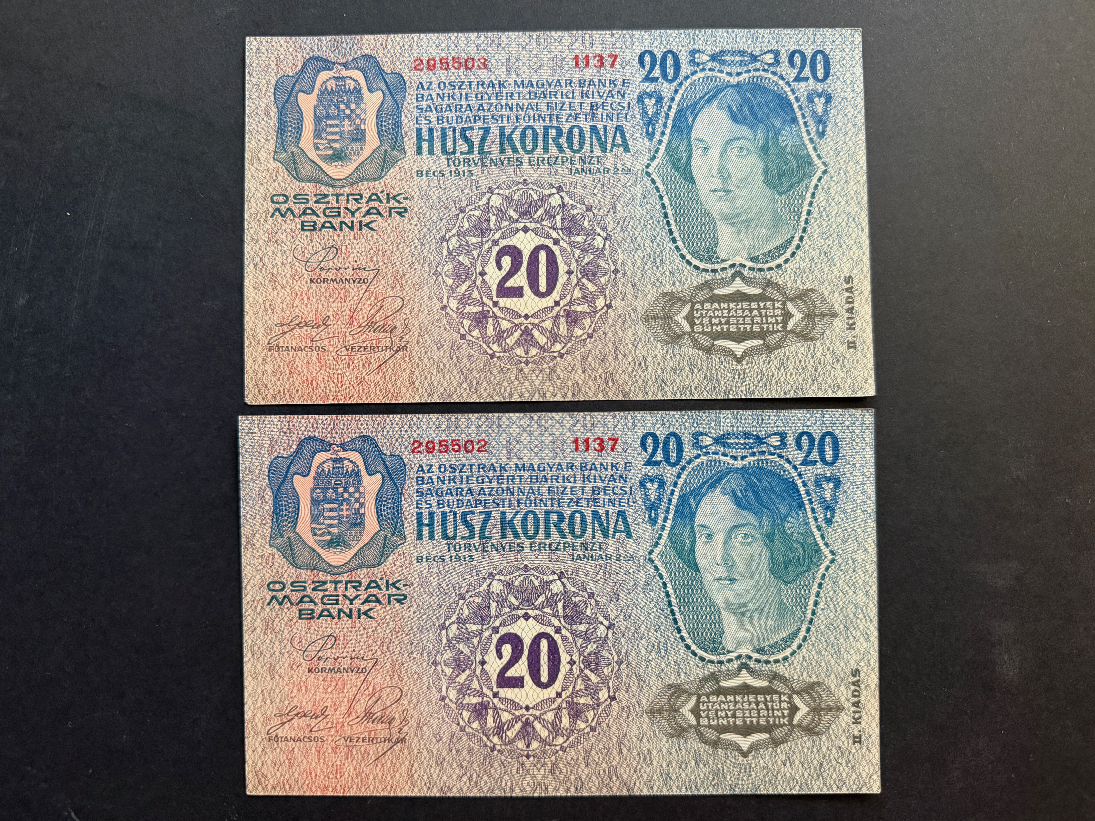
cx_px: 548
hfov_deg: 71.6
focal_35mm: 24
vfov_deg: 56.8
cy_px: 410
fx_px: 759
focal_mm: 6.76
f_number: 1.78
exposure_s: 1/60
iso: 500
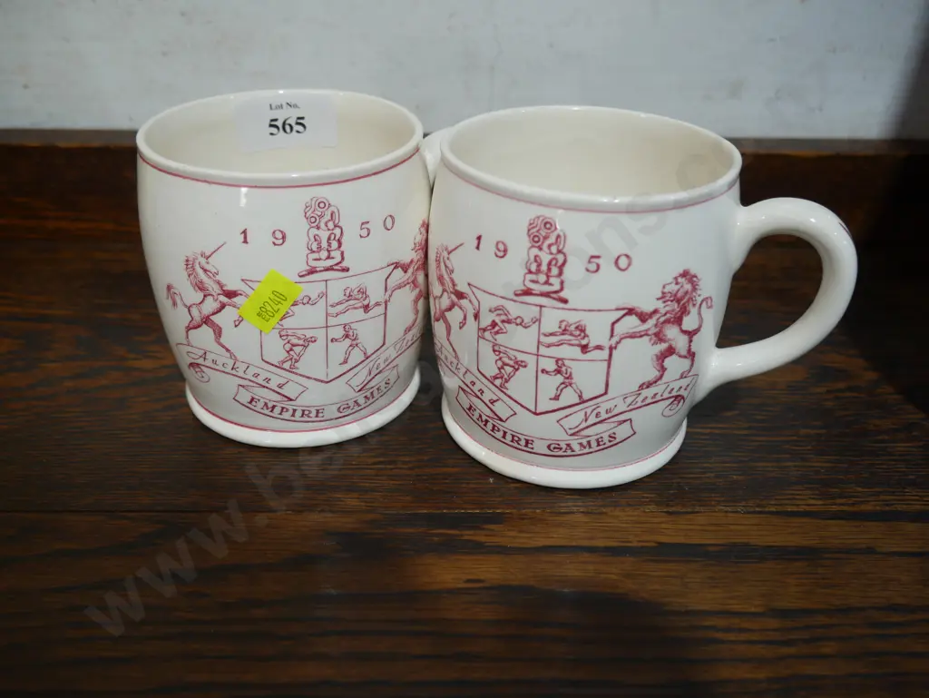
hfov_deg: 59.9
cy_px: 349
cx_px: 464
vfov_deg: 46.8
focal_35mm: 30
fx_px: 805
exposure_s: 1/80
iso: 200
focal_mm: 15
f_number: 3.6
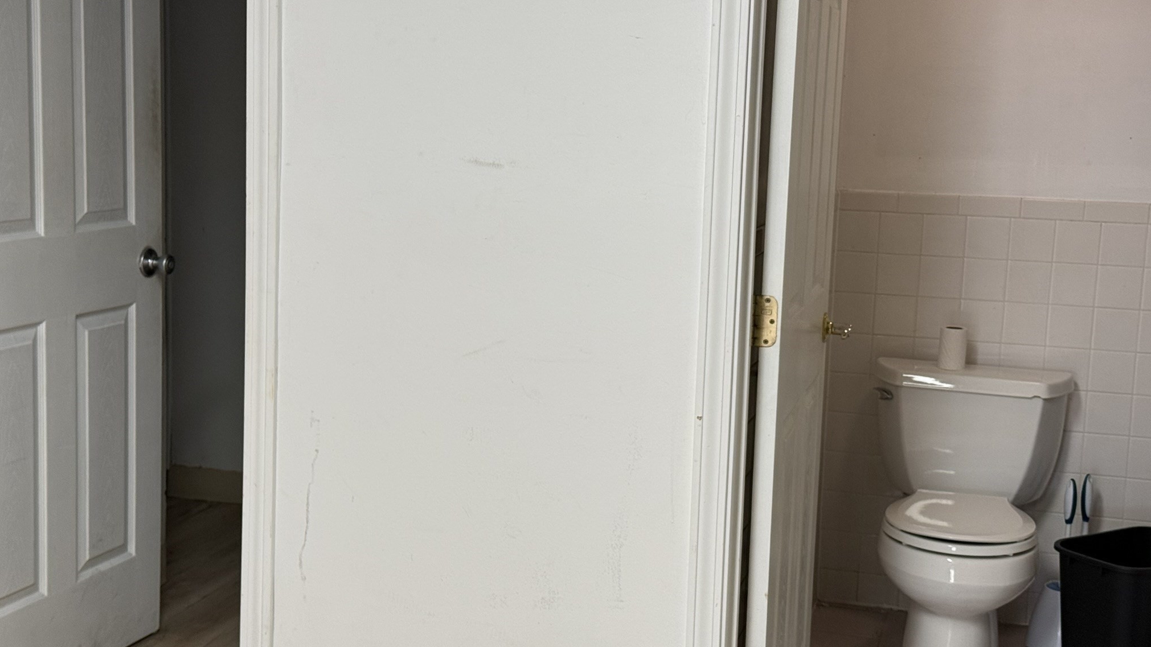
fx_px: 1618
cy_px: 330
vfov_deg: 22.6
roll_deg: -1.7
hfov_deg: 39.2
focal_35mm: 53
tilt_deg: -7.4
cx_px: 581
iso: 64
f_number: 1.78
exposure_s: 1/60
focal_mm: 6.76
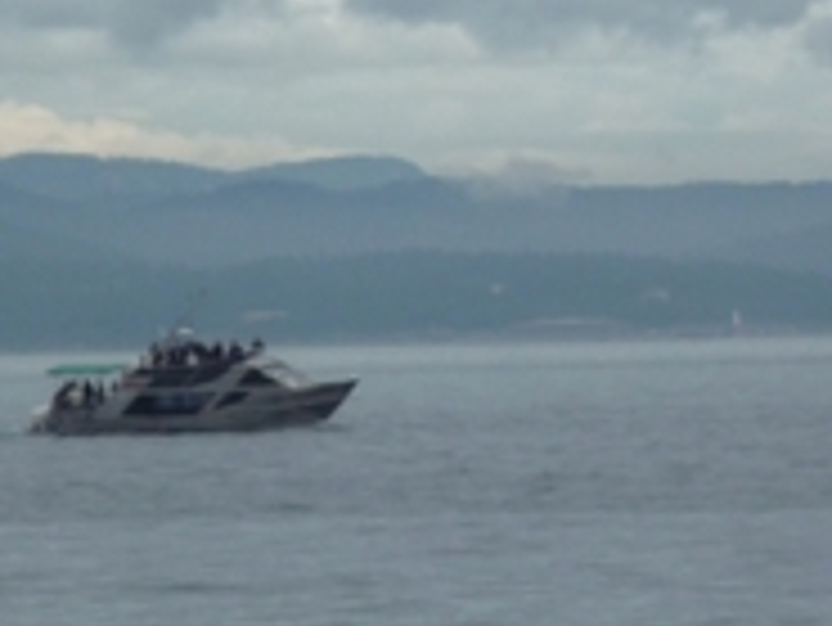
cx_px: 526
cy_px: 234
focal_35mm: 405
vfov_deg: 3.7
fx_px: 9741
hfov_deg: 4.9
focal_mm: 22
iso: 100
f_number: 5.9
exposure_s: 1/500
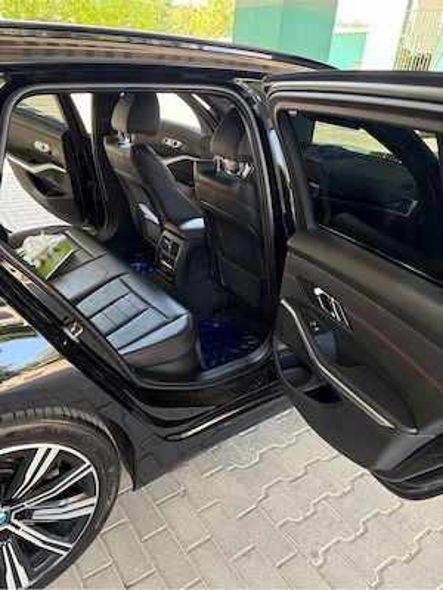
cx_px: 222
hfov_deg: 53.1
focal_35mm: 26
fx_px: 444
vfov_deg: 67.3
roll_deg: -5.9
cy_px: 295
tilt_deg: -23.8
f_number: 1.6
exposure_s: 1/70
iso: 125
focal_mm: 5.96
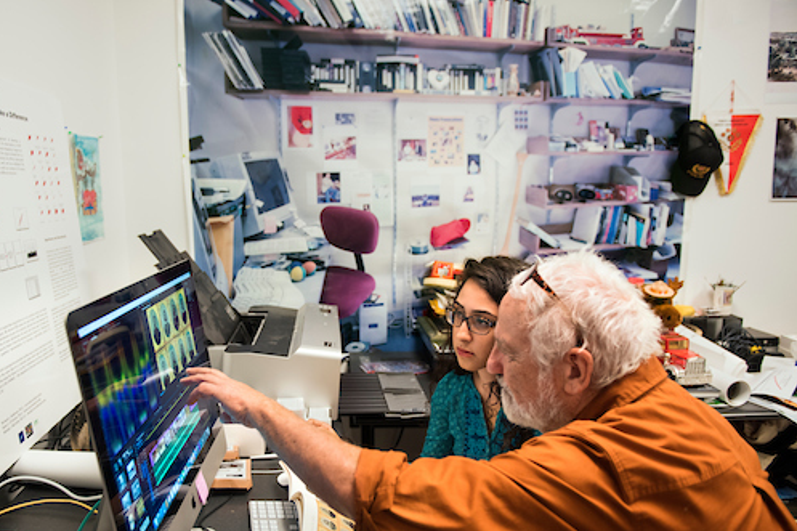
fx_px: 642
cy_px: 310
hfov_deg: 63.1
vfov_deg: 44.8
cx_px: 318
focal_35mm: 29
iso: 1000
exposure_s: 1/100
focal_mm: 24
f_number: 2.8
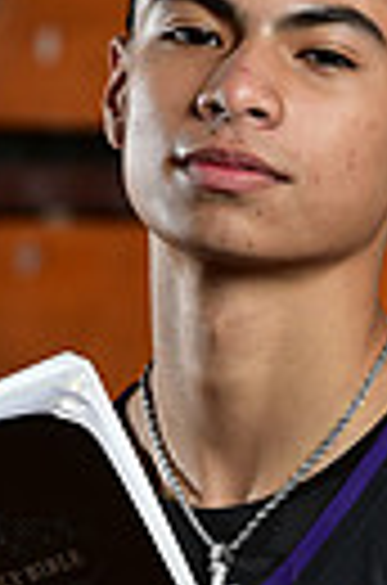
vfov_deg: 2.3
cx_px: 263
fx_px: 14508
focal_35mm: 895
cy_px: 698
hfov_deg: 1.5
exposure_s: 1/250
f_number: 5
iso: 250
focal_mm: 200
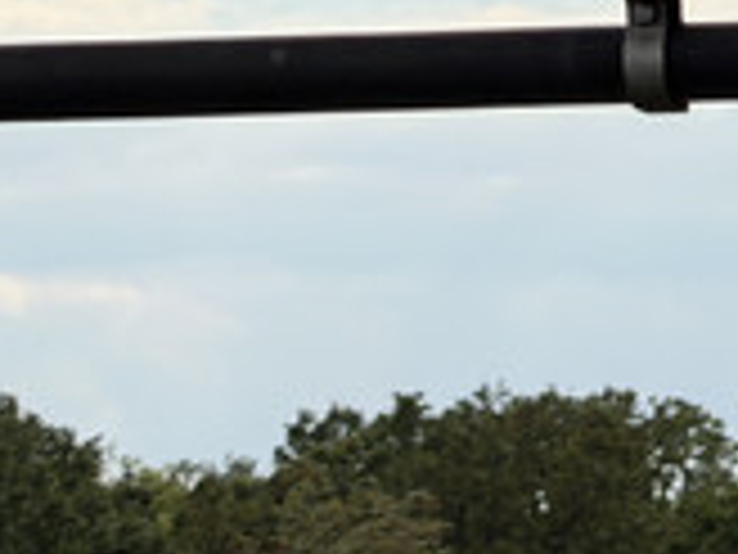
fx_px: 16672
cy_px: 887
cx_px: 1386
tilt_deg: -1.2
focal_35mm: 782
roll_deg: +2.9
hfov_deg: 2.5
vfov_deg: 1.9
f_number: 2.8
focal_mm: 16.89
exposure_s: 1/975
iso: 16
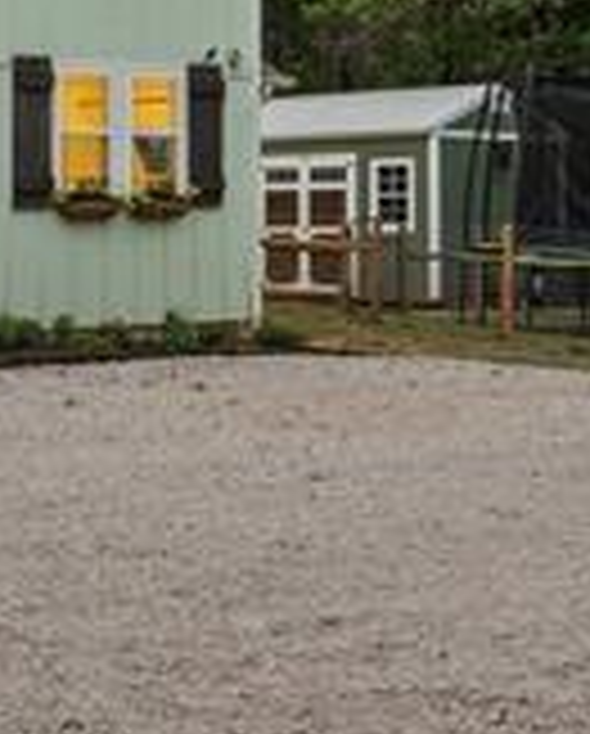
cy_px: 140
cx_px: -268
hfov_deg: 15.3
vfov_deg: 20.1
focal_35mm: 94
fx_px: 2046
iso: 200
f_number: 8
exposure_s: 1/4
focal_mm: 16
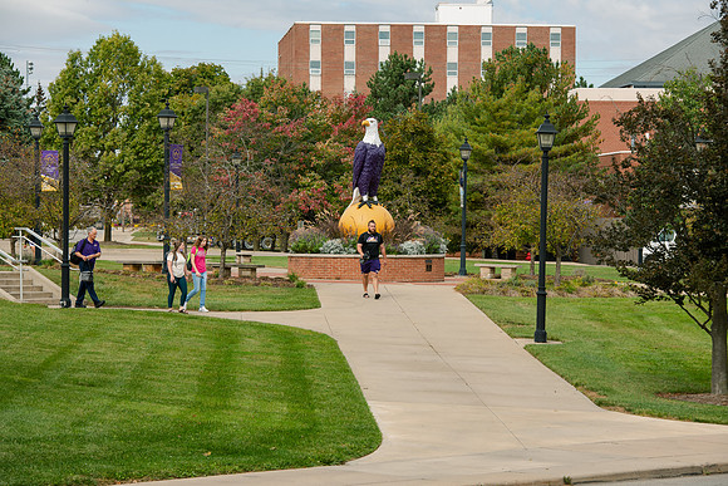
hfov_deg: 16.4
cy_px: 243
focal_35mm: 125
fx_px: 2528
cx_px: 364
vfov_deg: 11.0
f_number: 8
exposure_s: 1/400
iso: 250
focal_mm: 125
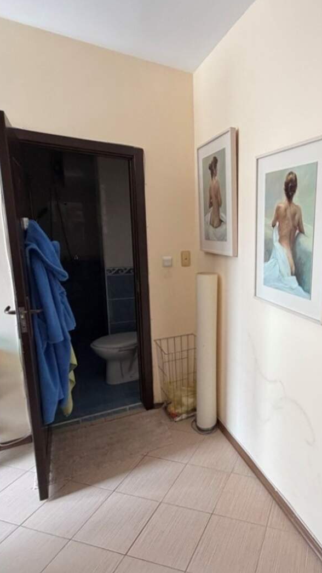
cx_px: 273
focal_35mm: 21
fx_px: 319
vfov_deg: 83.8
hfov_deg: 49.3
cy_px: 291
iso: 320
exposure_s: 1/105
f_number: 2.2
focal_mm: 2.22
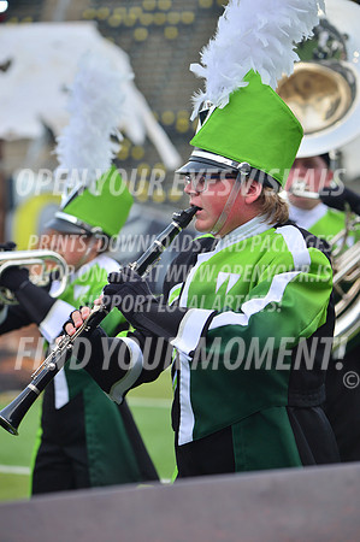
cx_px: 180
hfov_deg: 7.4
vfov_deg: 11.1
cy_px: 271
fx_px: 2781
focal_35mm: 185
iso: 200
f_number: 5.6
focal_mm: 185
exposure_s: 1/640
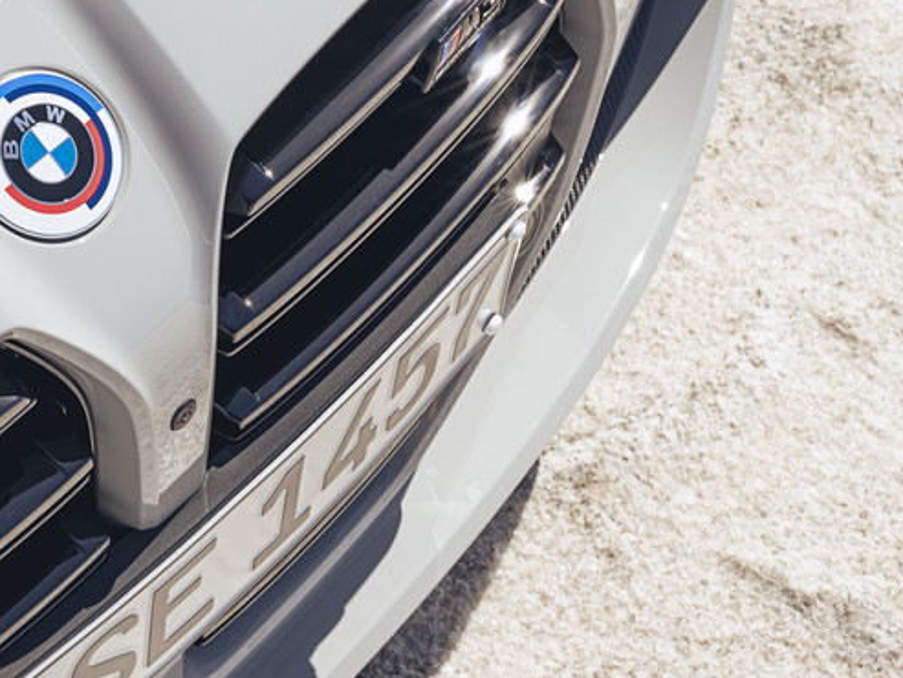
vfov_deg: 12.7
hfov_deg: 16.6
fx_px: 3053
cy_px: 445
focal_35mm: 117
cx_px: 130
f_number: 9
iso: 100
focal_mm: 50
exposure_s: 1/100
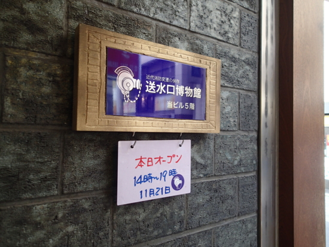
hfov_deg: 69.4
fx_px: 238
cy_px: 124
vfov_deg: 54.9
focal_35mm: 25
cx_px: 164
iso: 160
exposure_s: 1/60
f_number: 2
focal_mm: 4.5
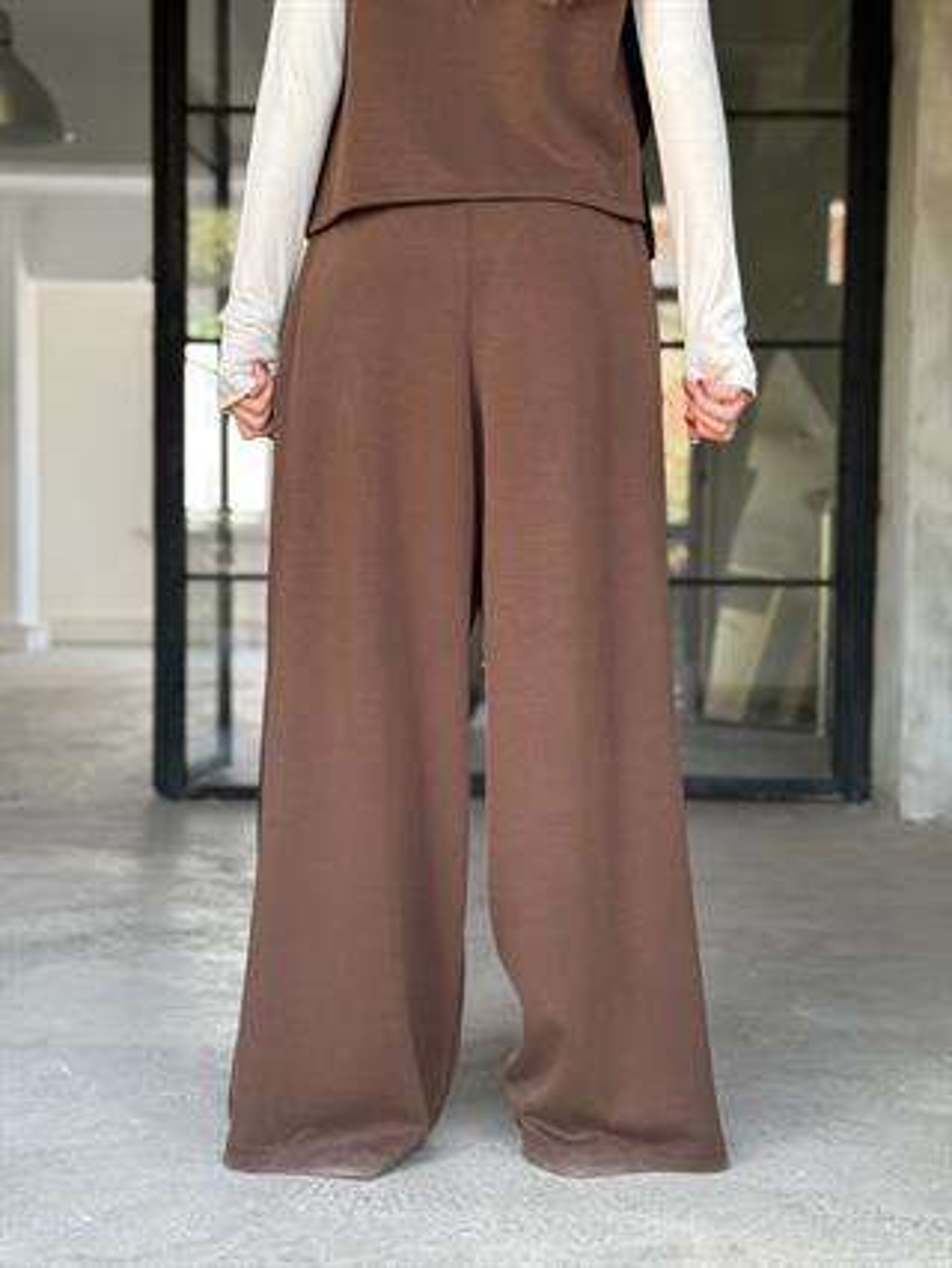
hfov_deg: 30.3
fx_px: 1758
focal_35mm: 48
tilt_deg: -2.4
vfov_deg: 39.6
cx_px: 476
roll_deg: -1.0
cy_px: 634
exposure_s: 1/60
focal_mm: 6.76
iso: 200
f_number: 1.78
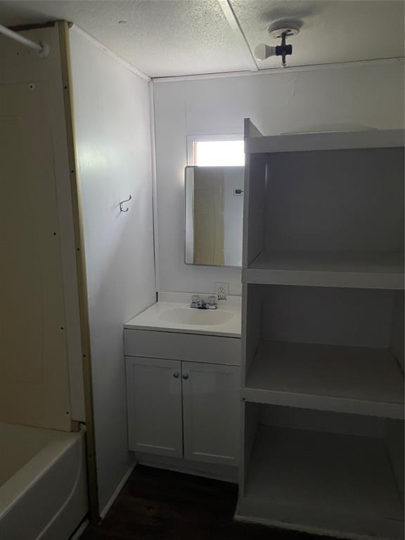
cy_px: 270
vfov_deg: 67.3
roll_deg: -1.4
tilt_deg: -10.3
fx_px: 406
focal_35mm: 26
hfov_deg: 53.1
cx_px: 202
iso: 800
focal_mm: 4.2
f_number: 1.6
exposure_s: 1/30
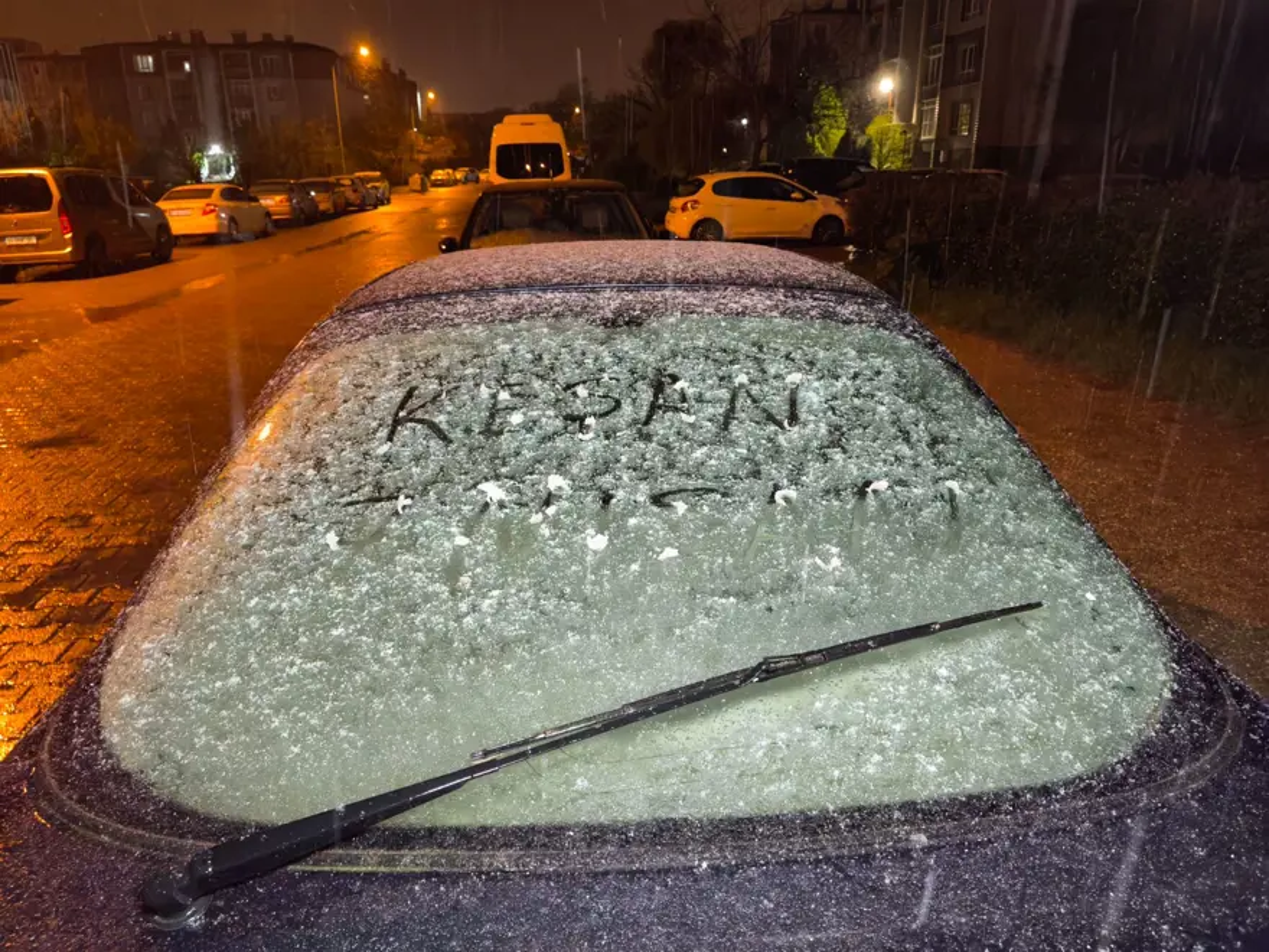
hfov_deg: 73.9
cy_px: 476
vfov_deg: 58.9
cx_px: 634
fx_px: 843
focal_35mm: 23
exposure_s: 1/49.8
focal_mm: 6.57
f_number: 1.6
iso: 5000
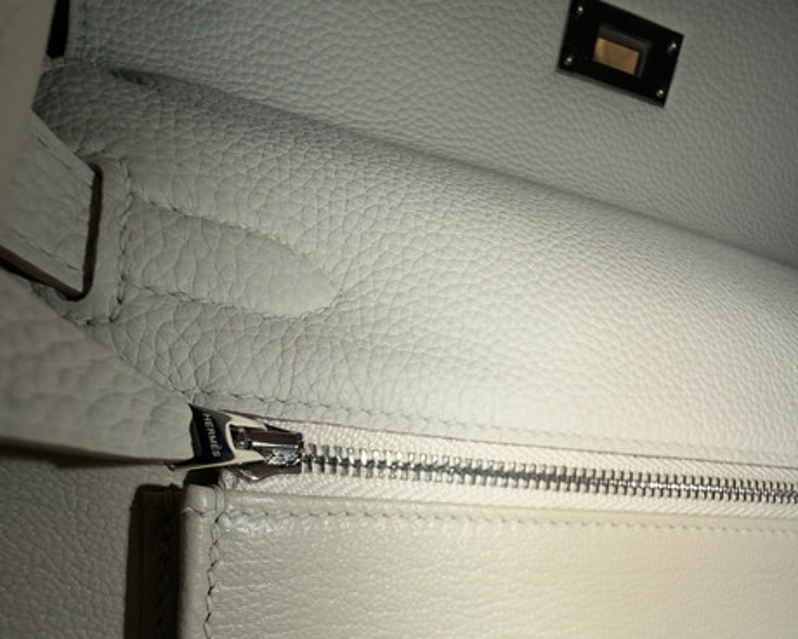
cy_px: 495
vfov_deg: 65.6
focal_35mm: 19
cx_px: 389
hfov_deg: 83.3
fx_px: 449
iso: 16
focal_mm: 2.22
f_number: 2.2
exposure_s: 1/217
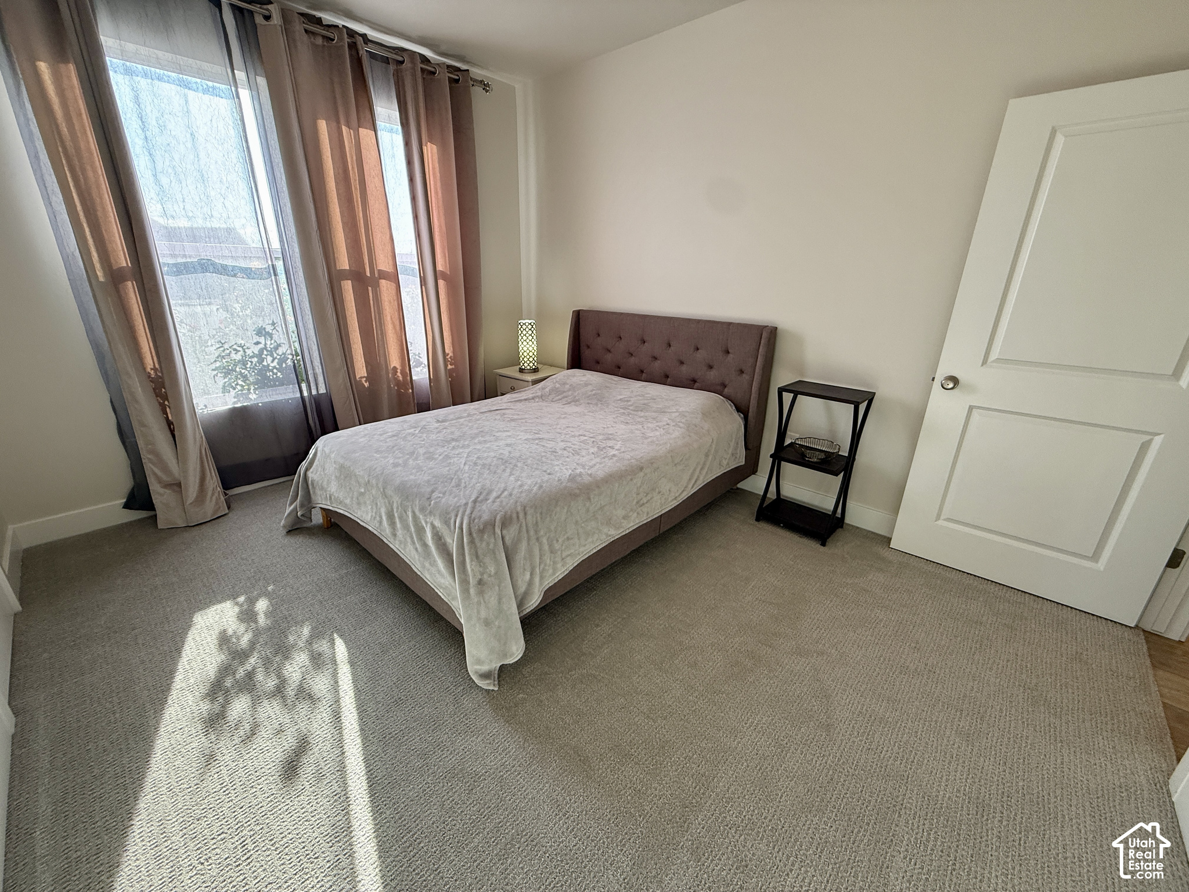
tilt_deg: -18.9
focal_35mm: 14
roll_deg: -0.6
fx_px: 481
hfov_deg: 102.1
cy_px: 446
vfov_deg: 85.7
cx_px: 594
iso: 125
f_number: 2.2
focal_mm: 2.22
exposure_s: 1/120
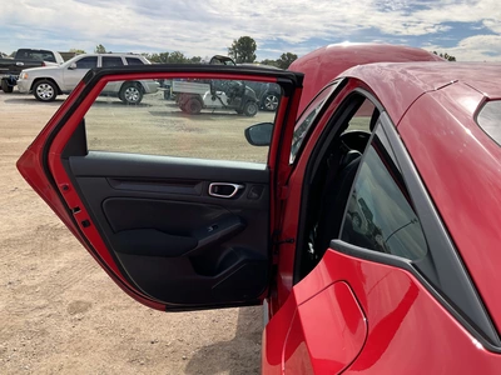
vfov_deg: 48.2
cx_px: 250
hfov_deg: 61.7
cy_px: 188
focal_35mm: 29
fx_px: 420
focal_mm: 3
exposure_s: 1/962
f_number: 1.8
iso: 25
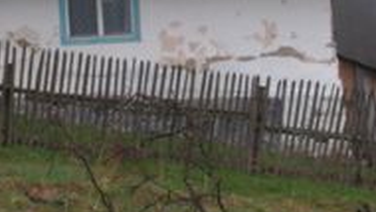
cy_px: 1
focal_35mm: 142
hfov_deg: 15.1
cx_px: 156
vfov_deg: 8.5
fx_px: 1416
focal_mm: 9.2
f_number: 3.2
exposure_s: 1/60
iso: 80
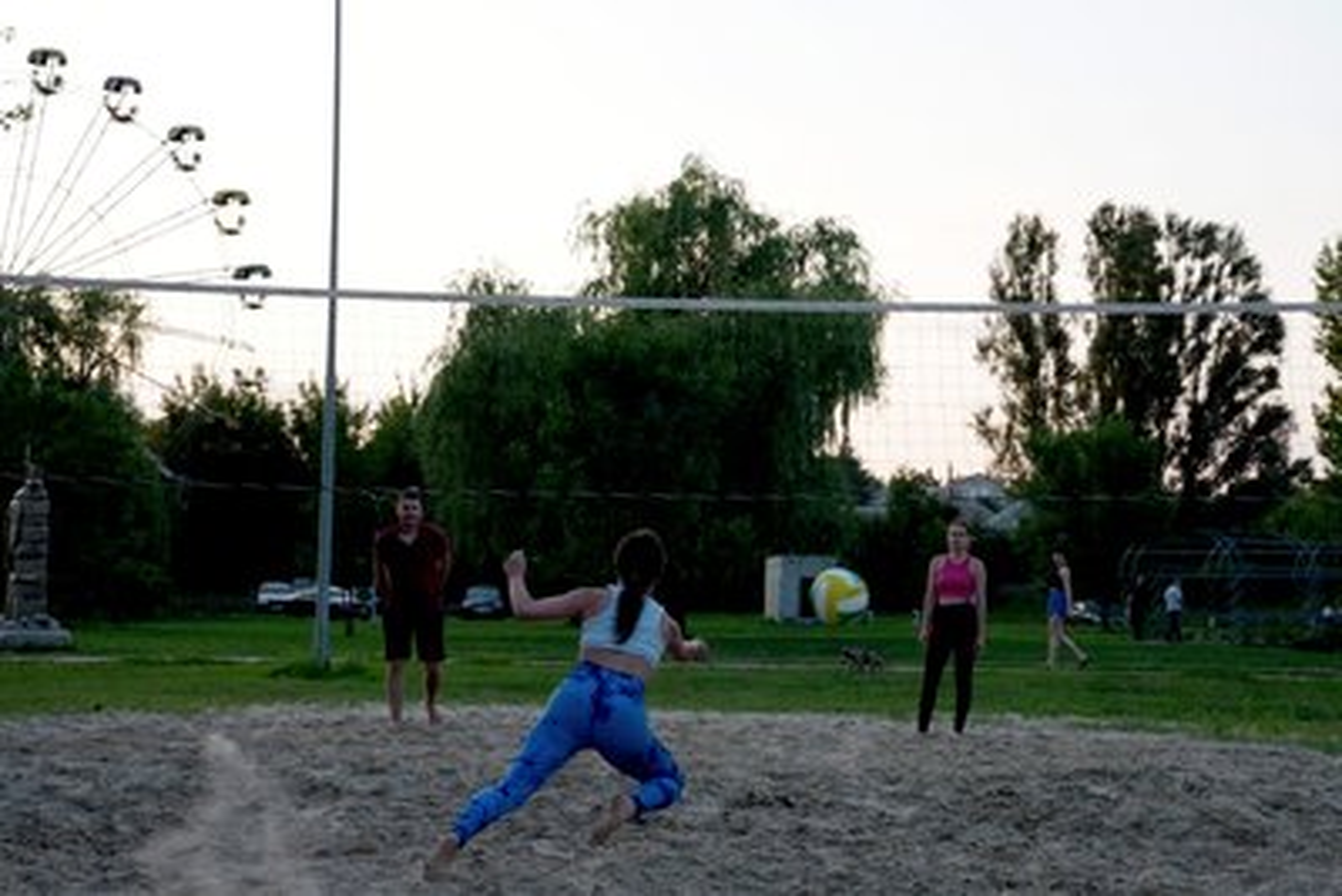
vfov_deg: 19.5
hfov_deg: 28.8
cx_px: 671
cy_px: 448
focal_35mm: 70
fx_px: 2610
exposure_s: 1/320
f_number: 10
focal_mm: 70
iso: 1000
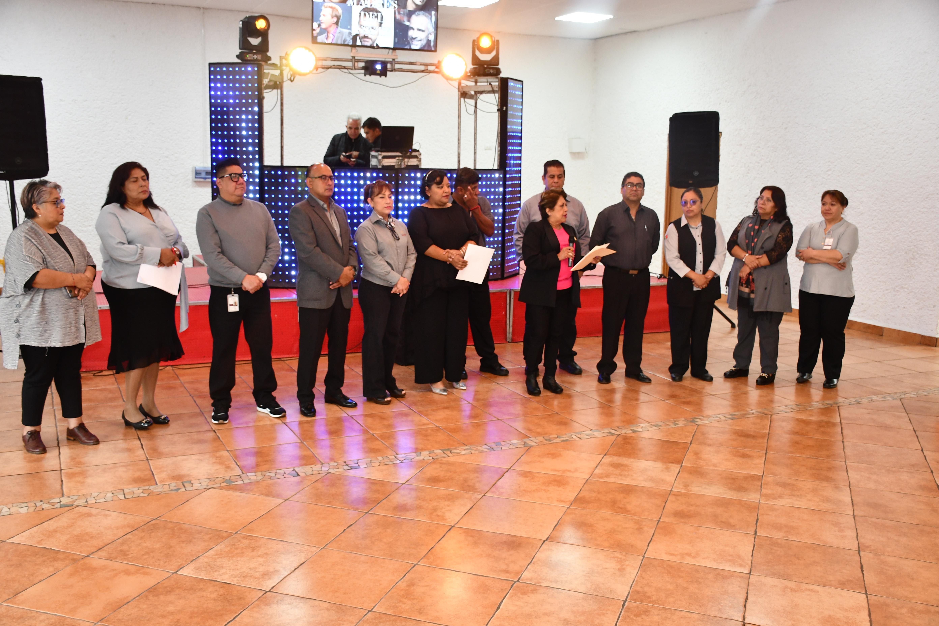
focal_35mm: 34
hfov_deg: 55.8
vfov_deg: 38.9
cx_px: 470
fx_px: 887
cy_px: 313
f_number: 4
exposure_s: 1/60
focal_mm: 23
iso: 1100
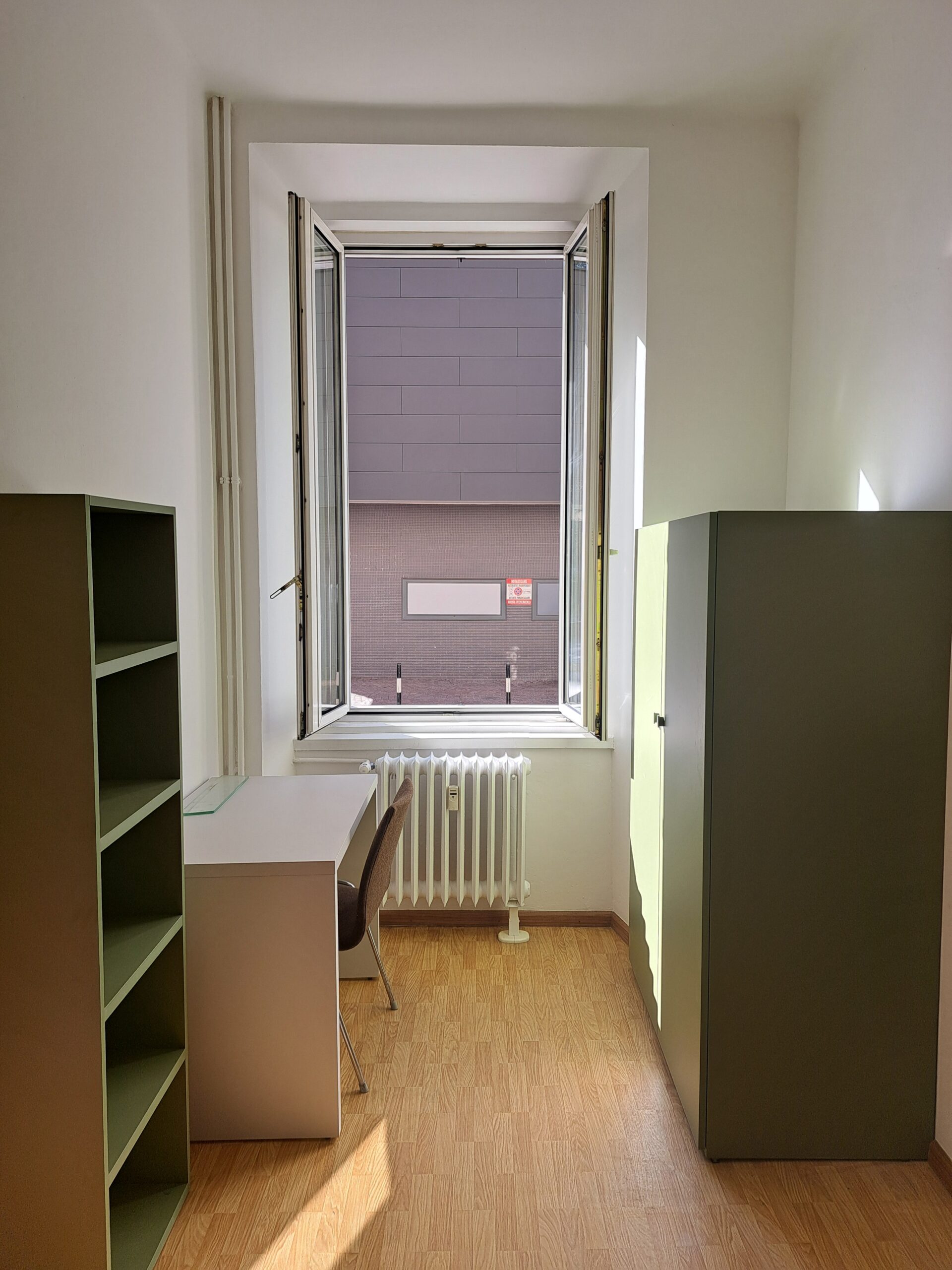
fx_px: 880
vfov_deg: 71.6
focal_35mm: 24
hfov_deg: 56.8
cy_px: 635
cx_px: 476
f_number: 1.8
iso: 50
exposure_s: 1/188
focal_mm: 5.23
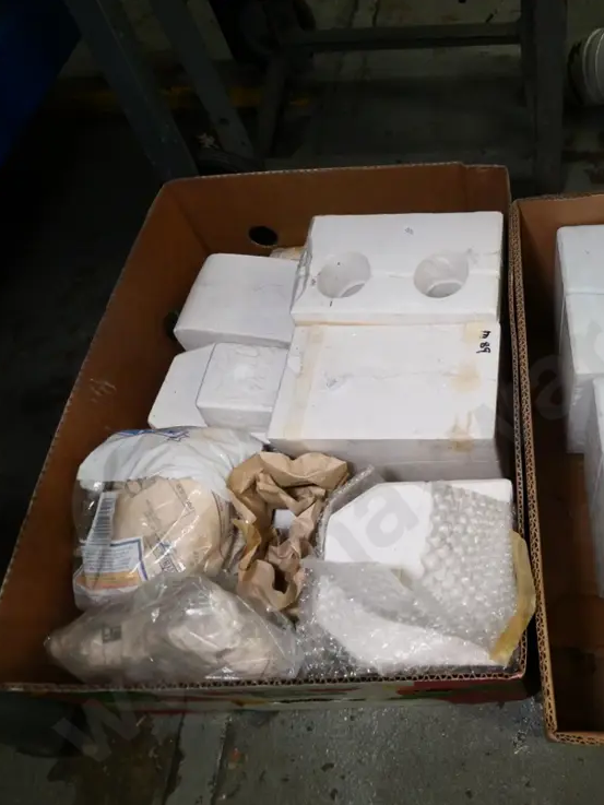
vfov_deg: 69.4
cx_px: 513
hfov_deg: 50.3
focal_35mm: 25
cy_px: 415
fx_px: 581
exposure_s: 1/640
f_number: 4.5
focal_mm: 9
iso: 3200
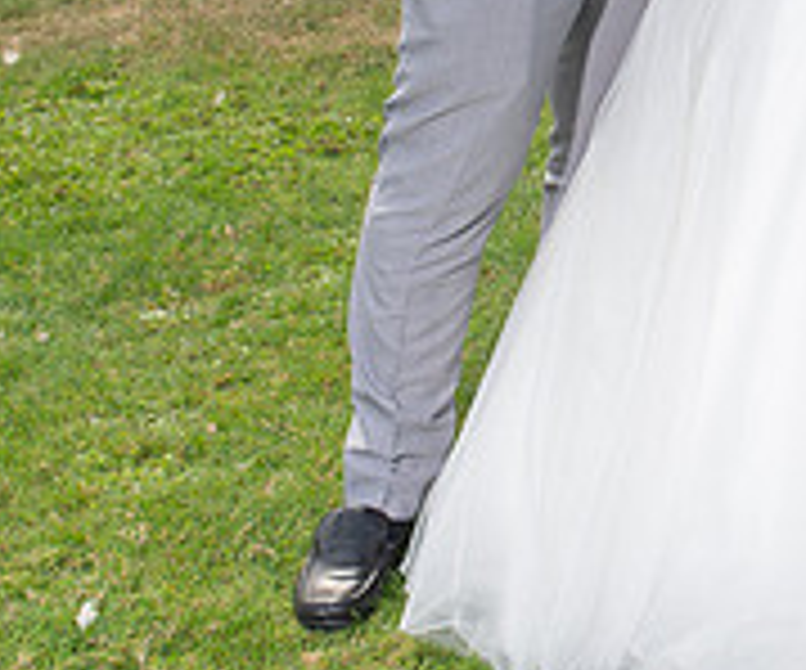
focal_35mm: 122
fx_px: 2957
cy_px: -202
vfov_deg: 12.5
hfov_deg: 15.1
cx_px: 893
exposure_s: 1/800
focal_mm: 35
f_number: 4
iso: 160
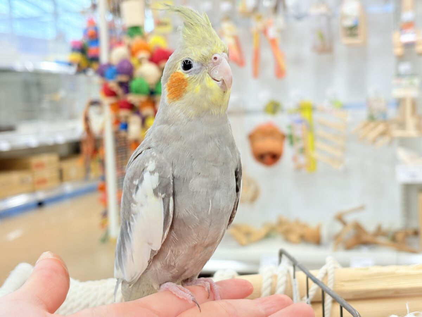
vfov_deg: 28.0
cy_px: 158
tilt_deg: -3.8
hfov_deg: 36.8
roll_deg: +4.4
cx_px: 211
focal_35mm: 52
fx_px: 634
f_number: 1.6
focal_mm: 5.96
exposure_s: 1/50
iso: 50
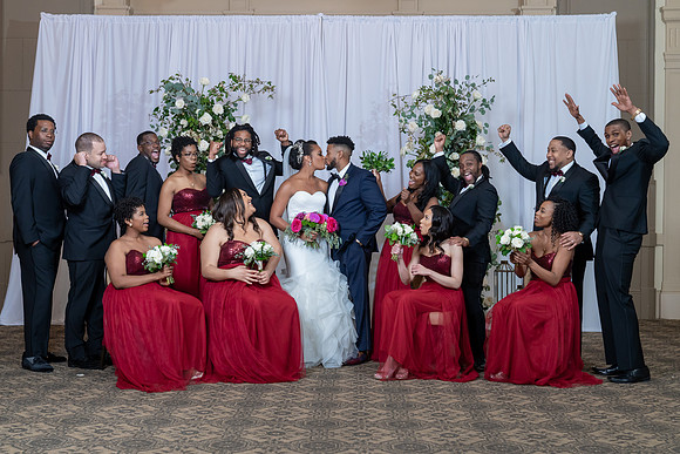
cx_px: 333
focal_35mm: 45
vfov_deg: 29.7
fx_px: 857
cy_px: 231
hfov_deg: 43.3
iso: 2000
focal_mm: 44
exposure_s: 1/200
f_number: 5.6
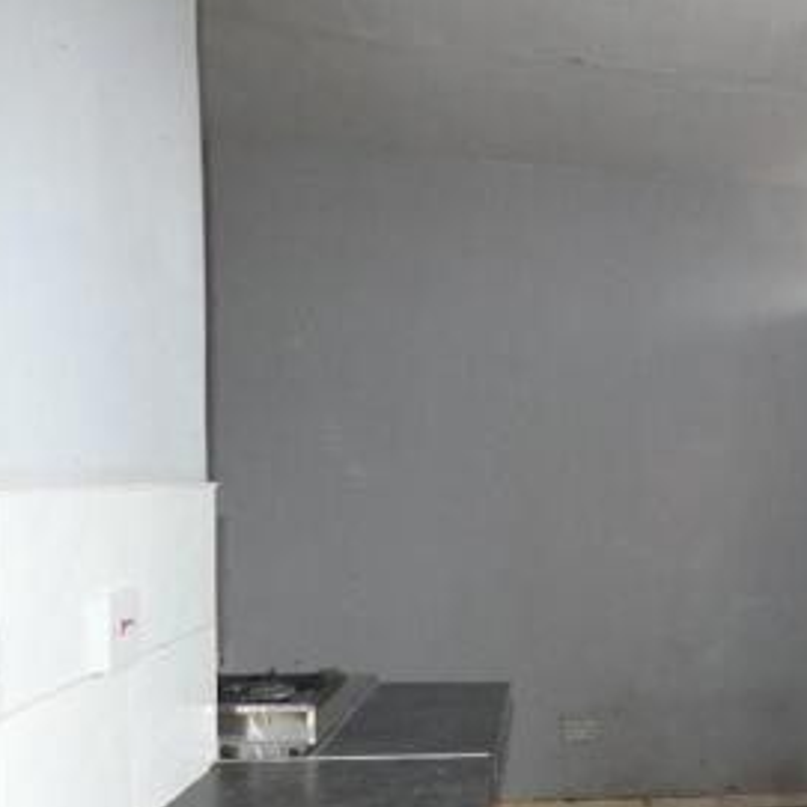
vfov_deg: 42.9
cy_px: 576
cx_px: 758
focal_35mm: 38
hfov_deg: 39.9
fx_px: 1002
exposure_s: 1/60
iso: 400
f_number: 2.8
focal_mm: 3.6
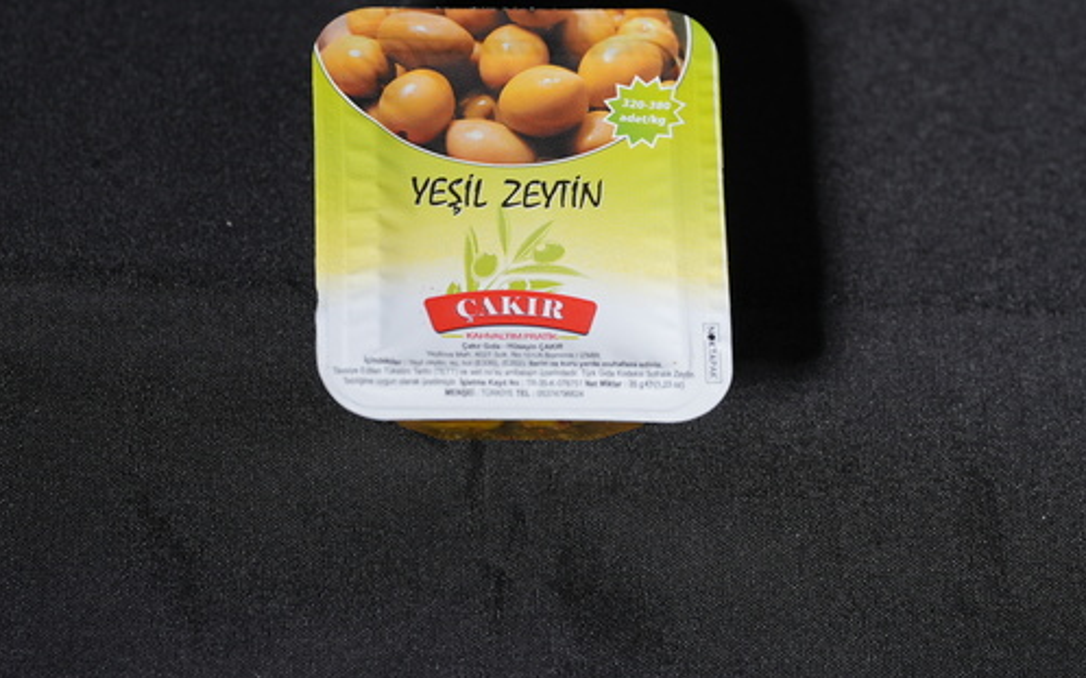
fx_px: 5090
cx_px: 539
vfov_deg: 7.6
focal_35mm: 172
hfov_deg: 12.2
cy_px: 192
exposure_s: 1/125
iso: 80
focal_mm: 105
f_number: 4.5
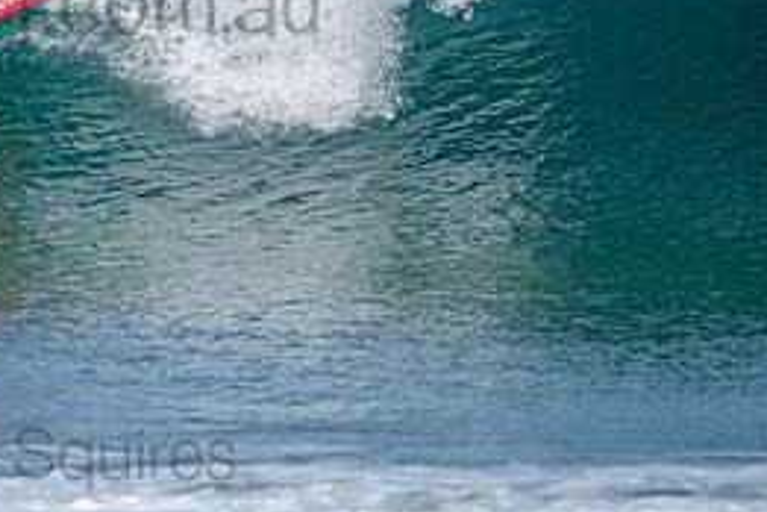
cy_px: -34
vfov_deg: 1.2
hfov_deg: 1.9
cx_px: 9
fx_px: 23711
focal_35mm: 1113
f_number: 6.3
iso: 250
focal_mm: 500
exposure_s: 1/2500
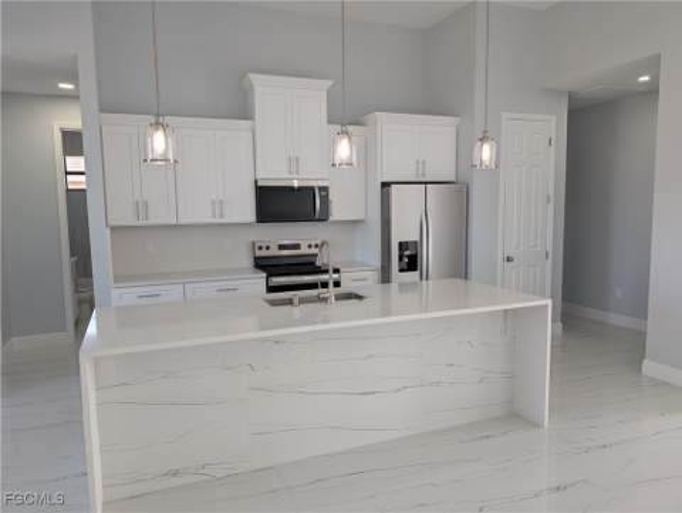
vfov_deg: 56.9
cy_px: 256
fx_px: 473
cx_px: 341
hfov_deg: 71.5
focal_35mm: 24
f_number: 1.68
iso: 25
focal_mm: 6.9
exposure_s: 1/220
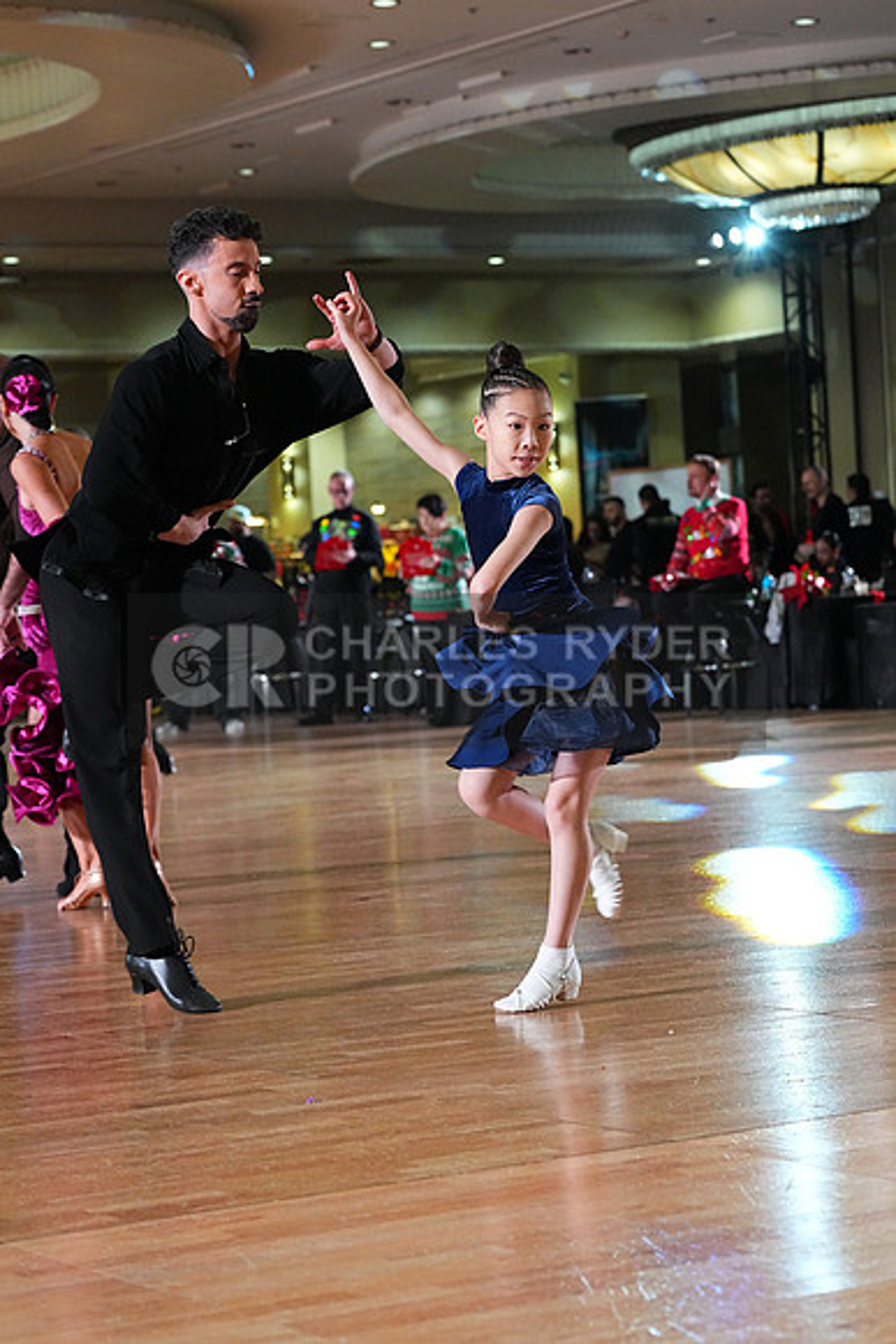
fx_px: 3432
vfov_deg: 22.1
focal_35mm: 92
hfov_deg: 14.9
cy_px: 672
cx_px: 448
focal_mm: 92
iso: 8000
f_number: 5.6
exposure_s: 1/400
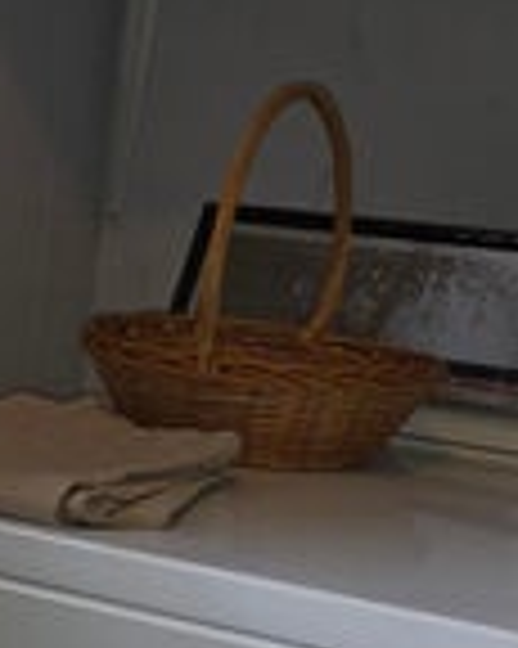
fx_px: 2551
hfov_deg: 10.0
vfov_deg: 14.4
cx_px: -763
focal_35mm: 133
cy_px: 518
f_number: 1.7
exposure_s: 1/60
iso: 100
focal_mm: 6.3
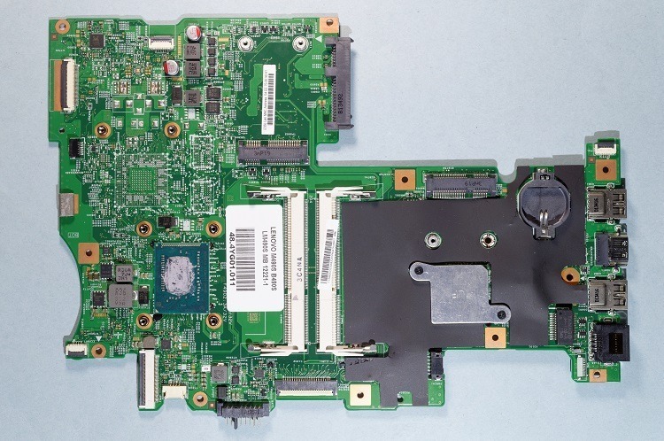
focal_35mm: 46
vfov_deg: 28.9
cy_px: 220
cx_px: 332
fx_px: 857
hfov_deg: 42.4
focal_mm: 31
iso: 100
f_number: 8
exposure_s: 1/5
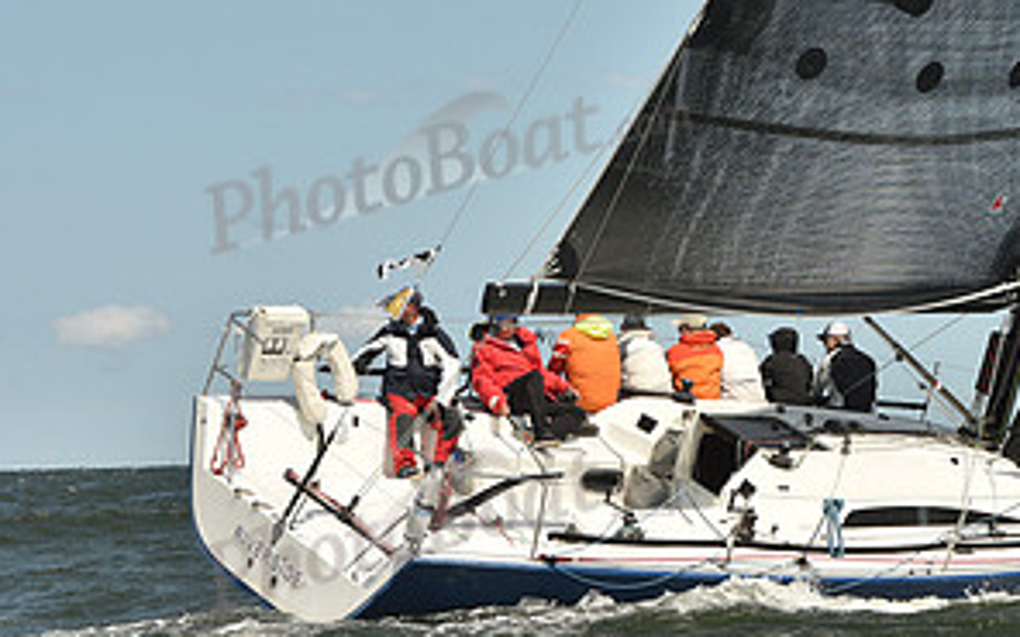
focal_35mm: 180
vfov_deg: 7.3
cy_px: 294
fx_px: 5004
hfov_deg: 11.6
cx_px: 872
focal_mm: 90
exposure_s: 1/800
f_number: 10
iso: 250
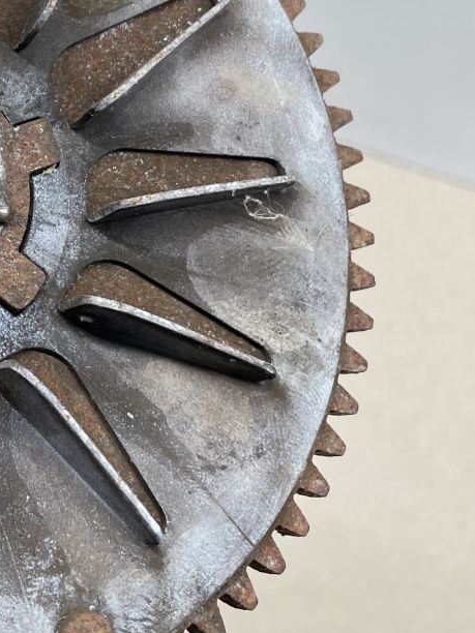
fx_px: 1244
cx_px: -14
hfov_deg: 20.8
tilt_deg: -57.4
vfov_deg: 27.6
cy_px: 66
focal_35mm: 68
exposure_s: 1/100
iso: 80
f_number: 1.6
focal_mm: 4.2
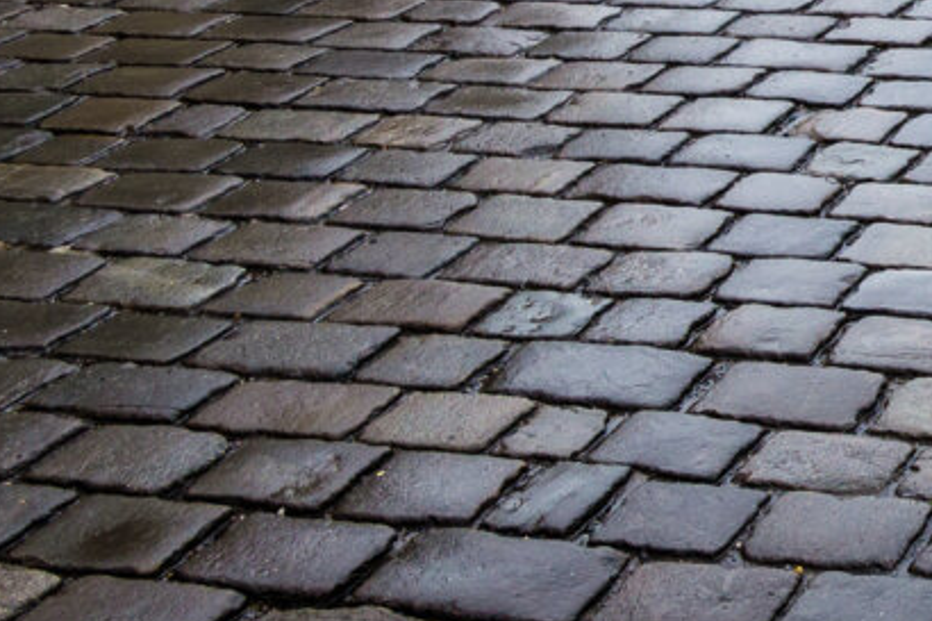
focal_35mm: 80
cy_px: -634
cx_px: 1753
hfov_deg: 18.6
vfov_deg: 14.2
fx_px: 2070
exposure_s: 1/250
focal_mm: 16
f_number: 9
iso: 200
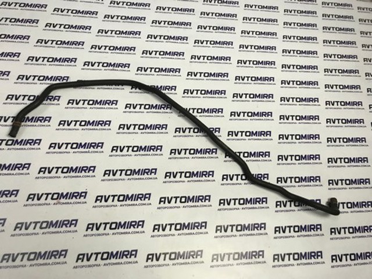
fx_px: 301
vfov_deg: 49.7
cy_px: 140
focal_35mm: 28
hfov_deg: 63.4
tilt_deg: -63.0
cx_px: 186
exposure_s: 1/33
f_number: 1.8
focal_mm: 3.99
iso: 32
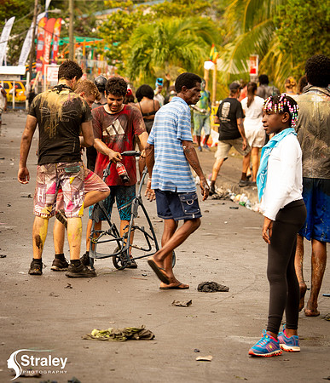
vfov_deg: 8.8
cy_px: 211
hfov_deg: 7.5
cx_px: 49
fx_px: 2496
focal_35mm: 213
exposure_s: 1/160
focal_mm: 110
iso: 100
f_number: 5.6
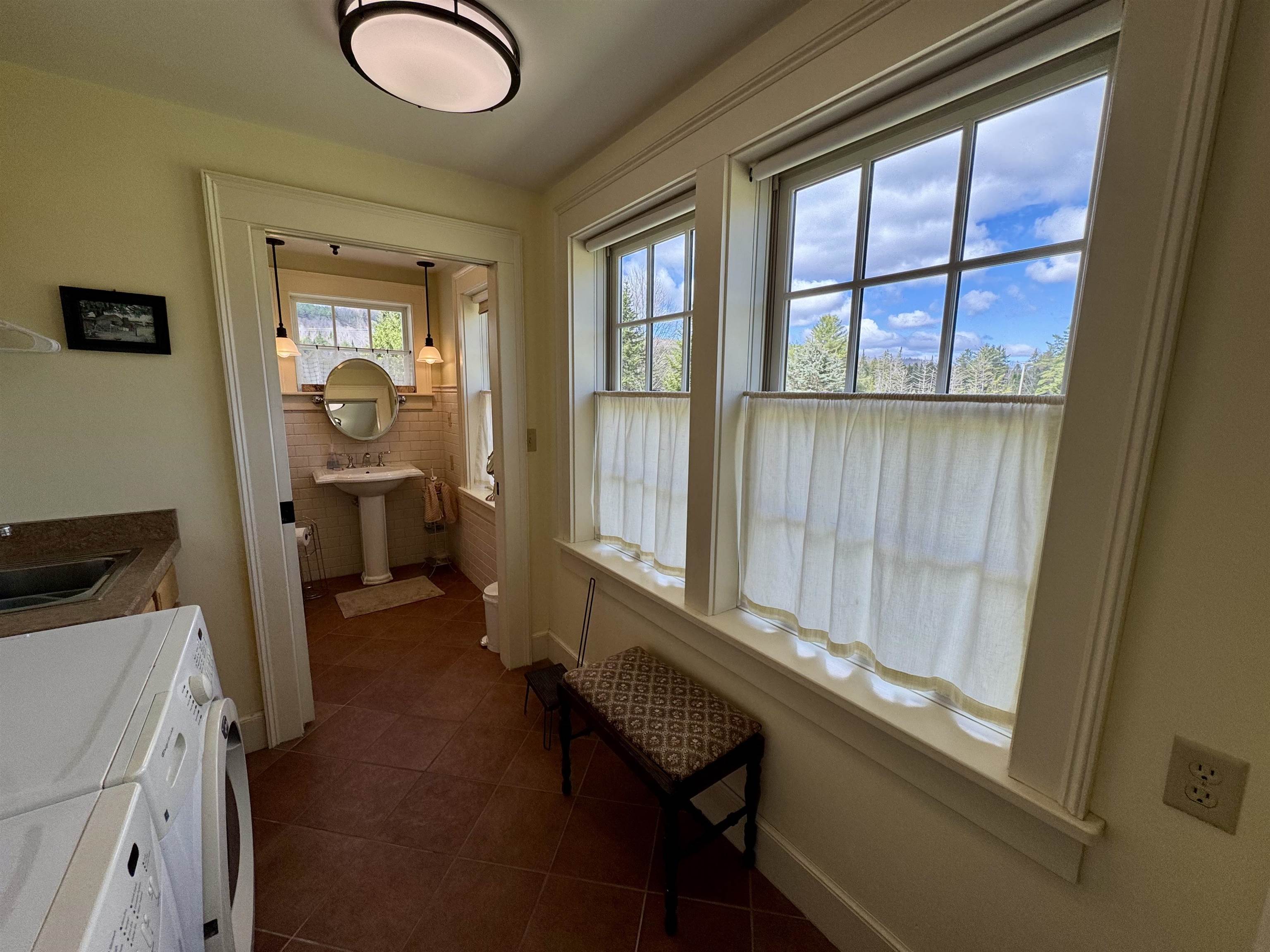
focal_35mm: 14
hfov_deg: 102.1
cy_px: 476
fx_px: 514
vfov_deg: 85.7
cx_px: 635
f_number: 2.2
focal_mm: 2.22
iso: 40
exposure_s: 1/445
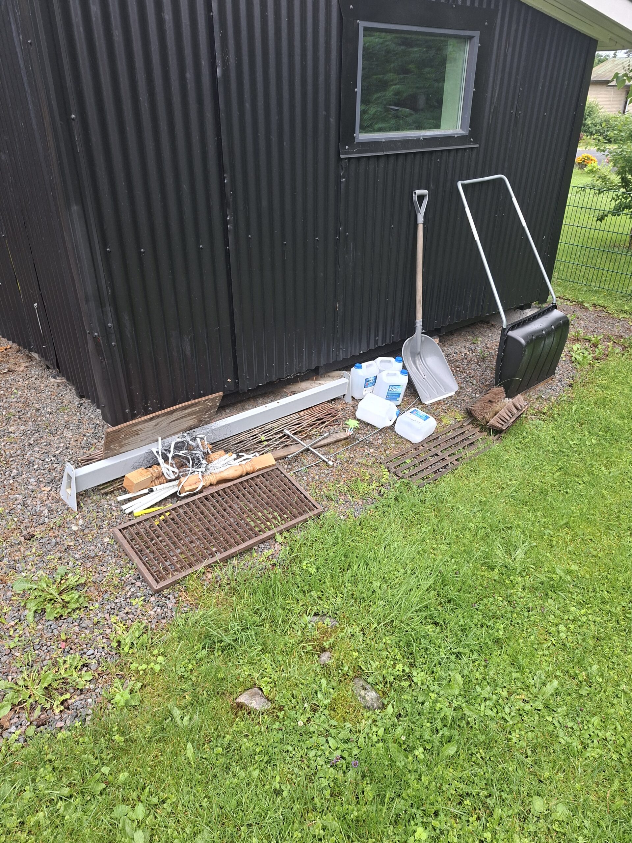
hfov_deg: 58.9
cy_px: 422
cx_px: 316
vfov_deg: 73.9
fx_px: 560
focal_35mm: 23
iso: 50
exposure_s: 1/161
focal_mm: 5.54
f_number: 1.8
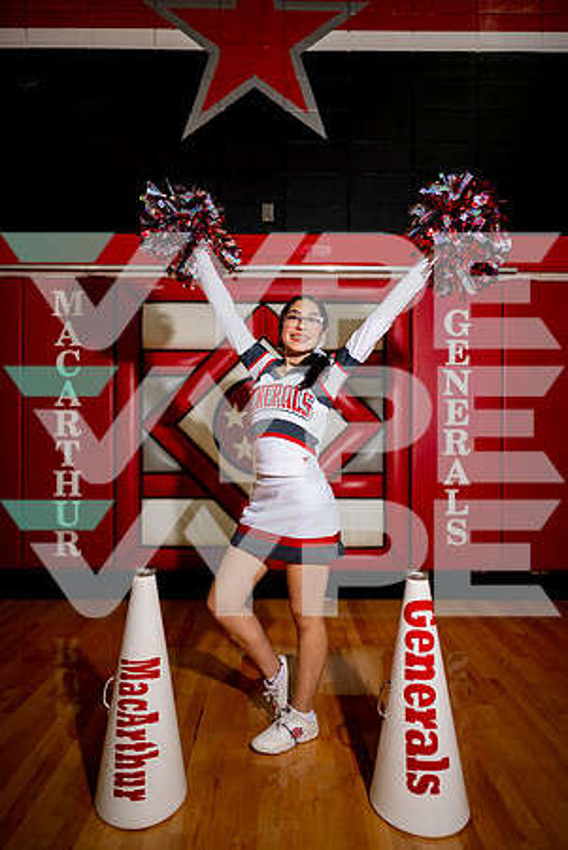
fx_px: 567
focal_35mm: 24
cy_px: 425
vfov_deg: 73.7
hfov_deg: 53.2
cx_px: 284
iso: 100
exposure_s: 1/320
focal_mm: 24
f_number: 1.4
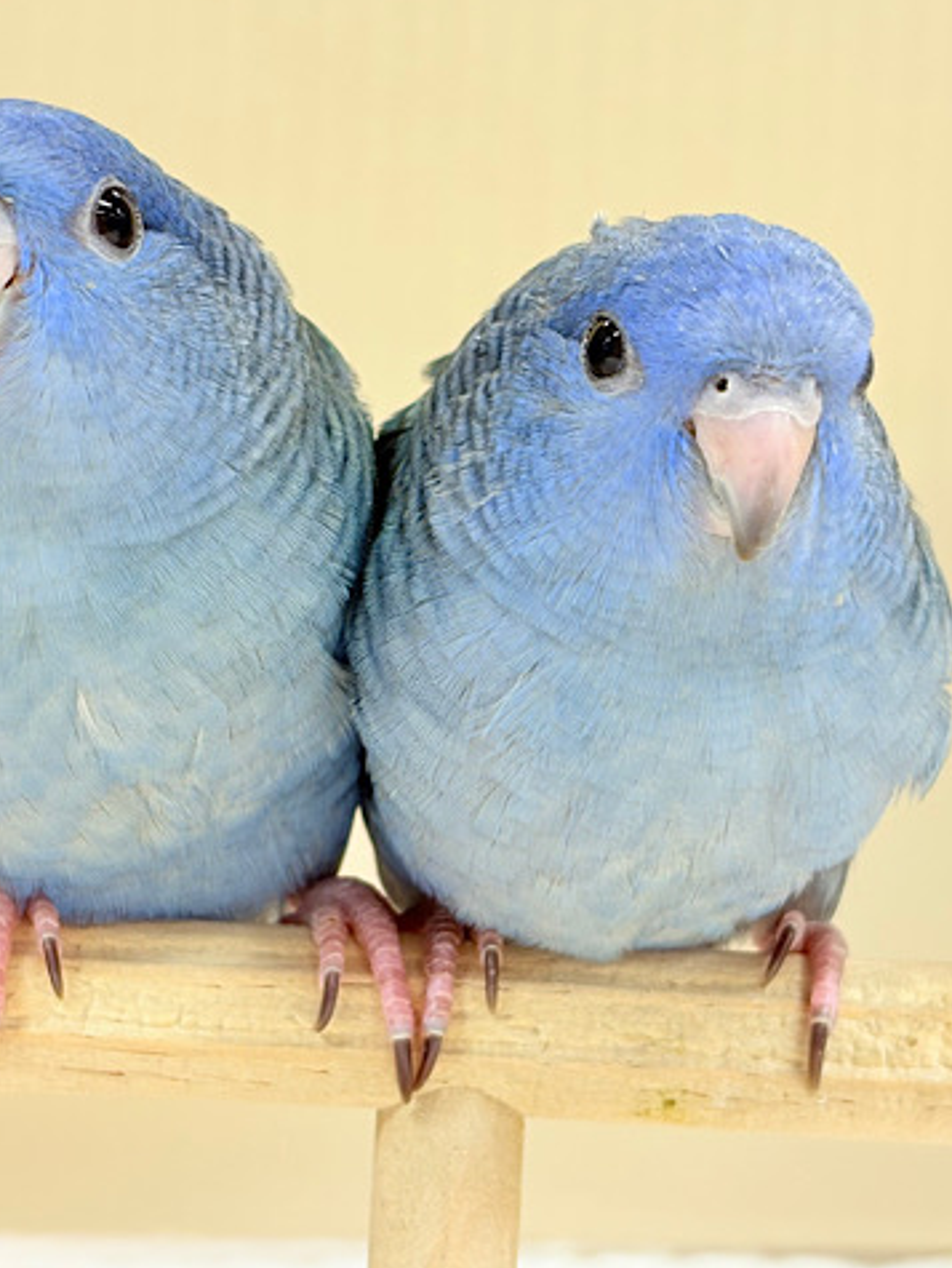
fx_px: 2563
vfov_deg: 27.8
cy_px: 630
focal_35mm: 70
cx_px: 384
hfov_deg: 21.0
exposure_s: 1/60
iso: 50
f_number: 1.6
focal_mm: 5.96
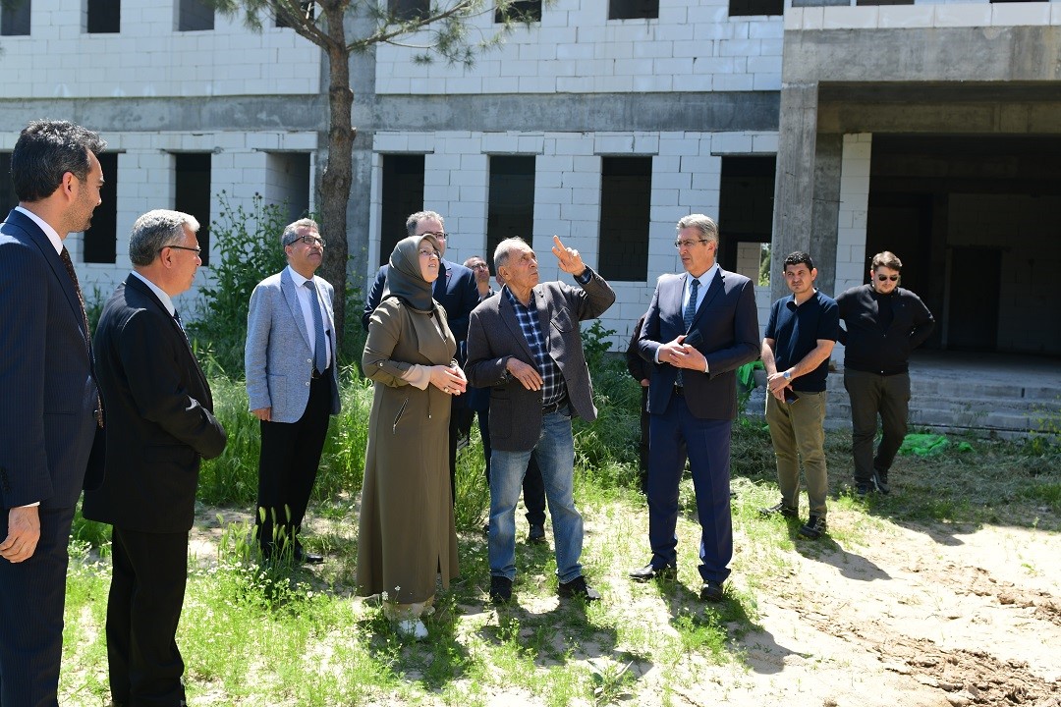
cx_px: 530
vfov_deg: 36.9
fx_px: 1061
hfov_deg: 53.1
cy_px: 354
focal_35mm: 36
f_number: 4
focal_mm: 24
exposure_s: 1/320
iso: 100
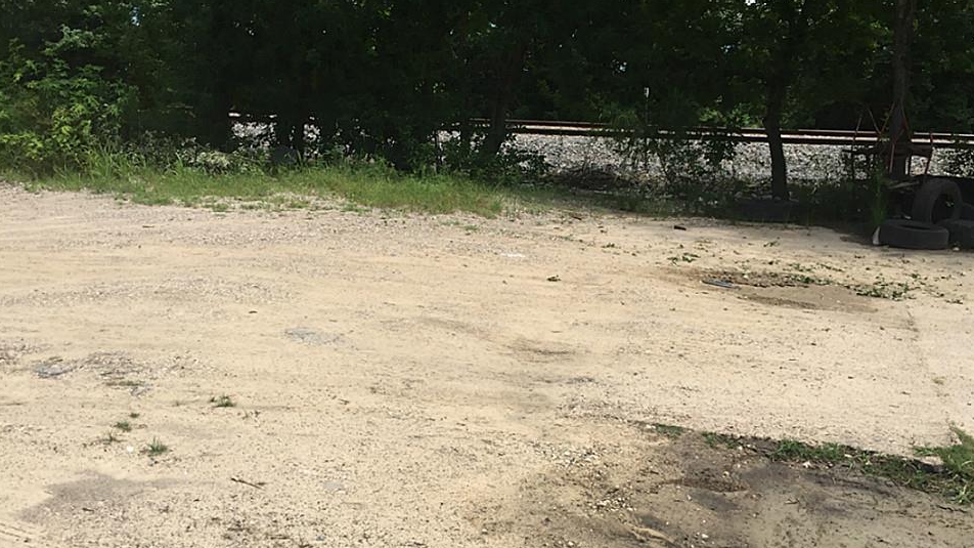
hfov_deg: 58.0
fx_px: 878
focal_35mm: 34
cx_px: 521
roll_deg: -3.3
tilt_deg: -11.8
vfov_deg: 34.5
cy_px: 323
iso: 32
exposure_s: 1/1980
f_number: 2.2
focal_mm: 4.15
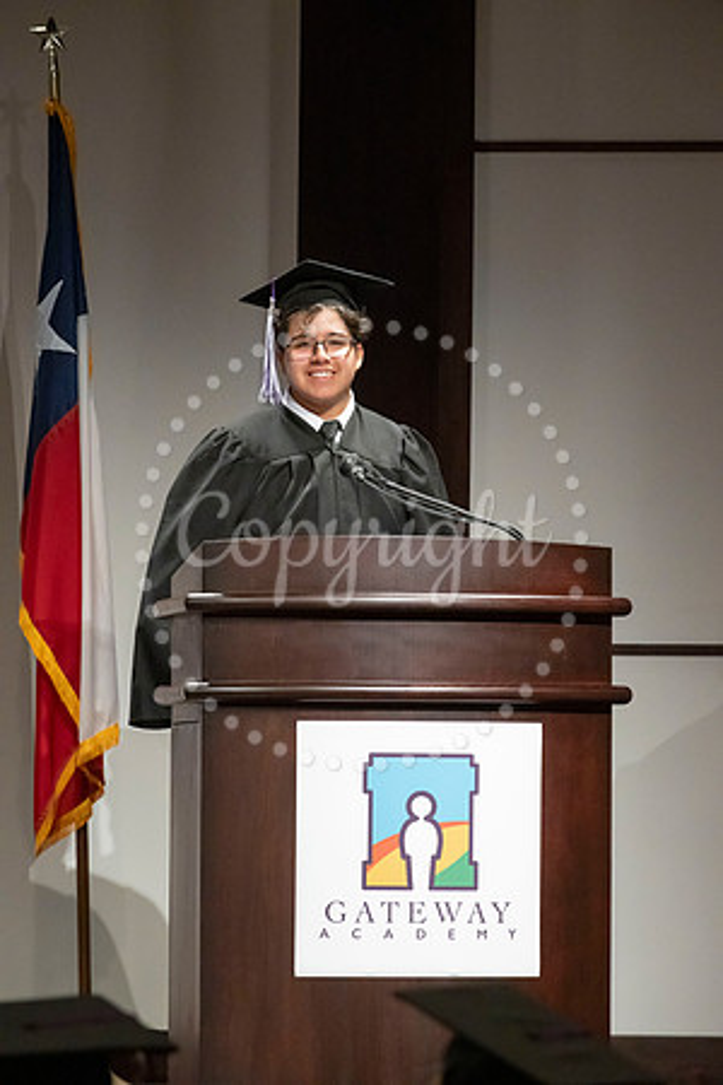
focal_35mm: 200
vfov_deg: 10.3
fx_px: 6025
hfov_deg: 6.9
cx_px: 362
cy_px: 542
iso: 6400
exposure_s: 1/200
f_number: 8
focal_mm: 200
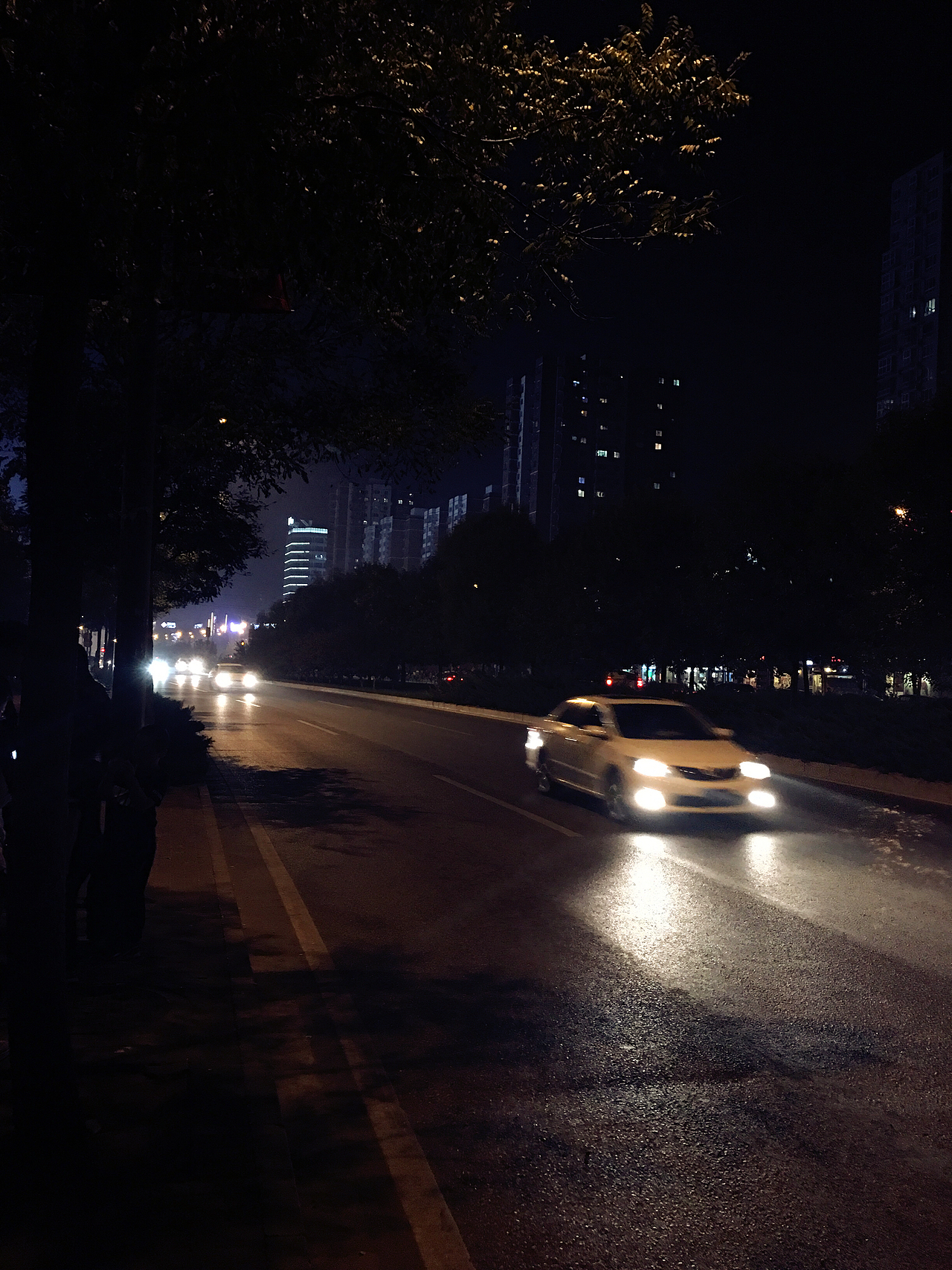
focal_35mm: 29
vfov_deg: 61.7
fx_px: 1064
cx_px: 476
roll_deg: -2.1
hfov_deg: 48.2
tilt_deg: +2.4
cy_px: 635
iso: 100
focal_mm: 4.15
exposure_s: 1/8
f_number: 2.2
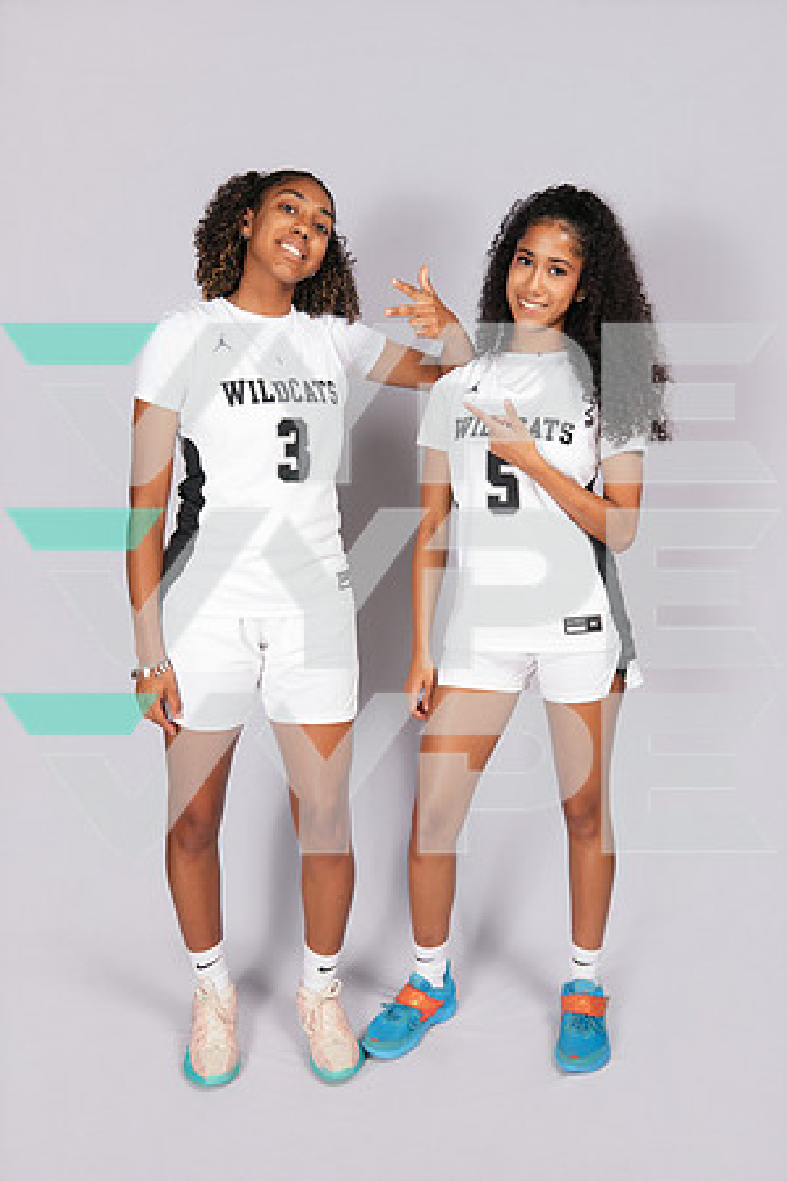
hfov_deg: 46.4
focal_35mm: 28
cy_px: 590
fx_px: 918
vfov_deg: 65.5
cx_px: 394
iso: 250
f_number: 8
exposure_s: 1/200
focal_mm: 28
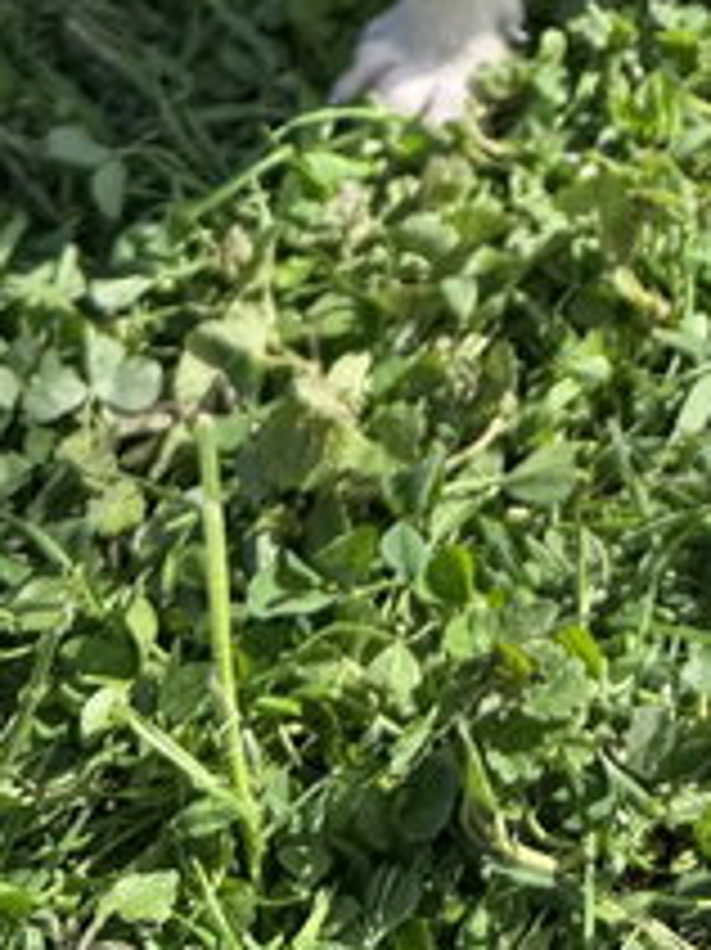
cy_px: -340
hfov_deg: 18.5
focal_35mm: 76
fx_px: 2083
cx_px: 814
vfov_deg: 22.5
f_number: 1.78
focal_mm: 6.76
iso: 80
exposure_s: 1/1980
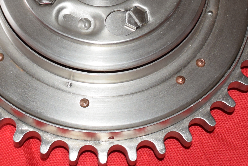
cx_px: 92
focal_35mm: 118
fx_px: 813
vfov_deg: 11.4
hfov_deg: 17.3
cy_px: -18
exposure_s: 1/60
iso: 560
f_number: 3.8
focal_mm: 22
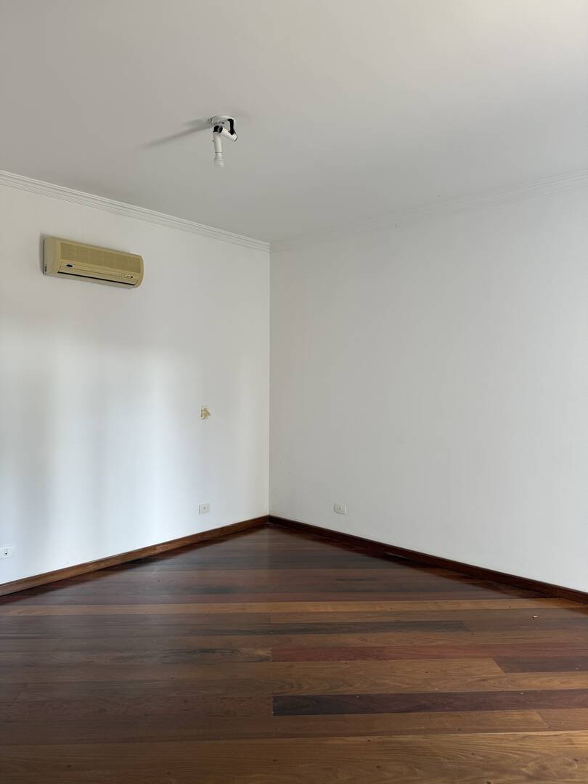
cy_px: 392
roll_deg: -0.8
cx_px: 294
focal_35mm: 24
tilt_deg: -1.4
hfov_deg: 56.8
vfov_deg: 71.6
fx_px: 544
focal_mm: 6.76
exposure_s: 1/121
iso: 125
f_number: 1.78
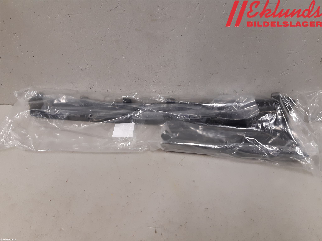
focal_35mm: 26
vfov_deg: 53.1
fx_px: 242
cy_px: 120
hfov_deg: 67.3
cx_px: 161
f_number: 1.7
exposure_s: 1/50
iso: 125
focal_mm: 3.93
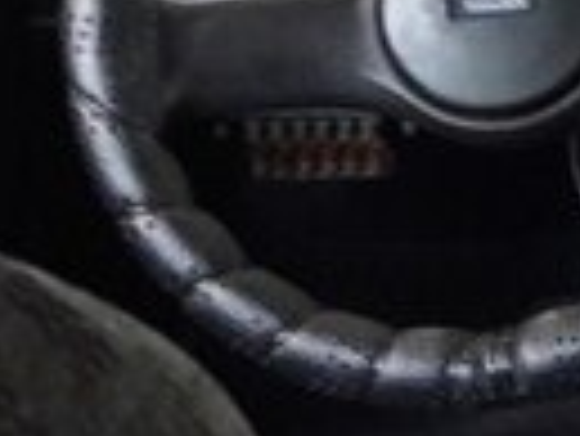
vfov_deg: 10.2
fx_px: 2398
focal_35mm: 143
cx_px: 1173
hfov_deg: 12.2
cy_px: -137
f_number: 1.9
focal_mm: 3.7
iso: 320
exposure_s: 1/17
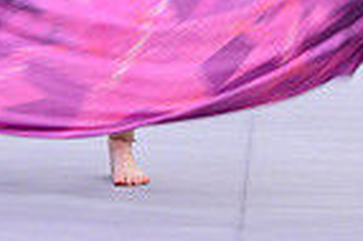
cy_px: -284
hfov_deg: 5.9
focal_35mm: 347
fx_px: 3495
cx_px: 204
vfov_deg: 3.9
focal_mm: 110
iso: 5000
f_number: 2.8
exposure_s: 1/320
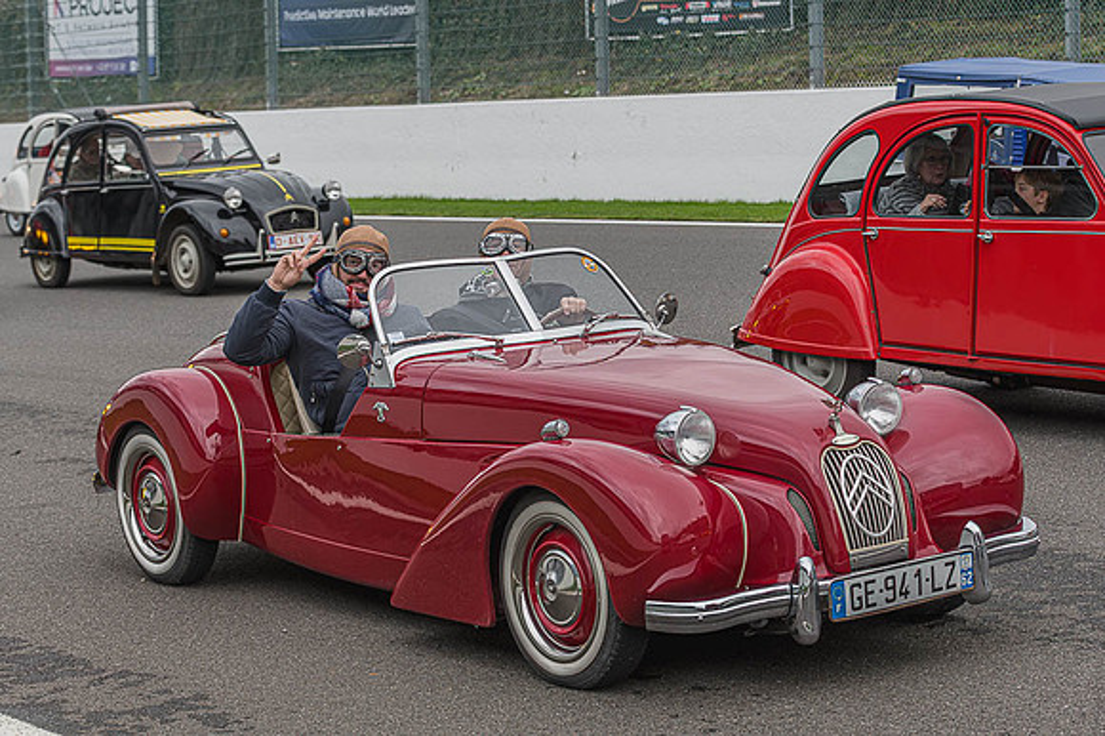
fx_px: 2822
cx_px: 552
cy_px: 368
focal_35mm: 92
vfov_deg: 14.8
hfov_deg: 22.2
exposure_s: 1/320
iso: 1000
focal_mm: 92
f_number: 6.3
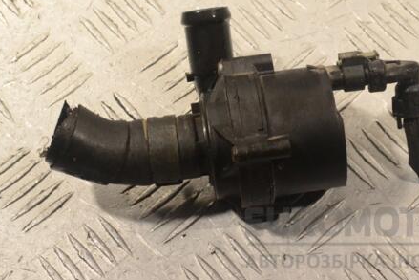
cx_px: 227
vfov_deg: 12.2
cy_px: 95
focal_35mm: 113
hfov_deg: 18.1
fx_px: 1312
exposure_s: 1/400
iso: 3200
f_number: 10
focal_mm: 55
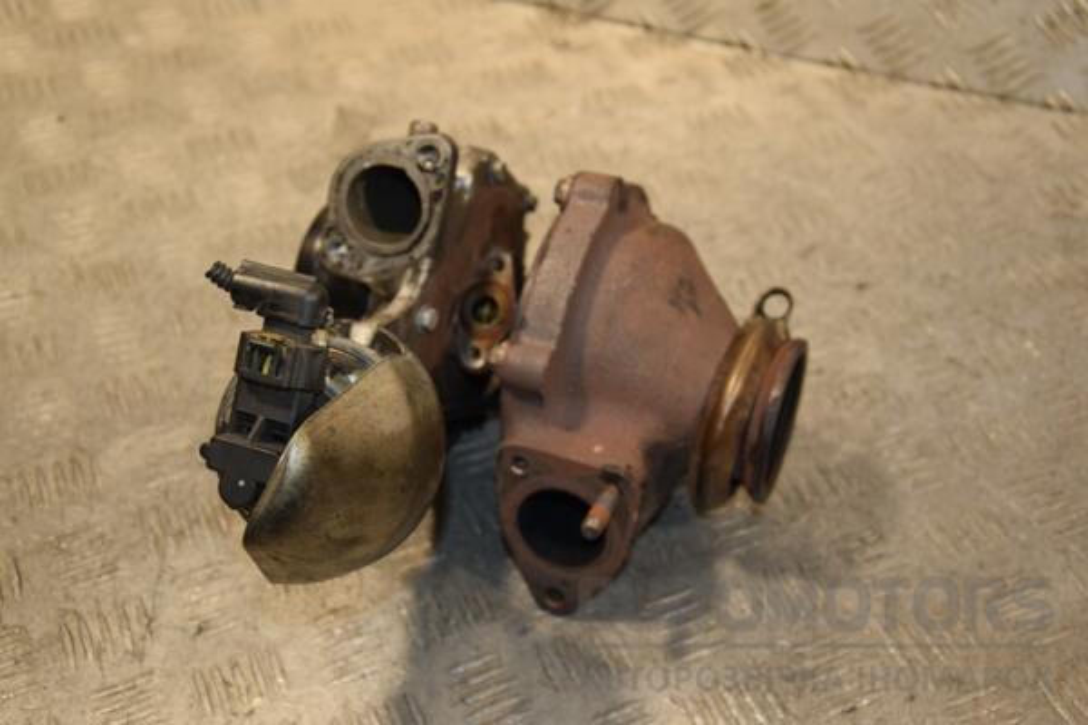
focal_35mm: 57
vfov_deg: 23.8
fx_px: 1723
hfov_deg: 35.1
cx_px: 544
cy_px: 362
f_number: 5
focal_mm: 38
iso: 800
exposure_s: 1/160
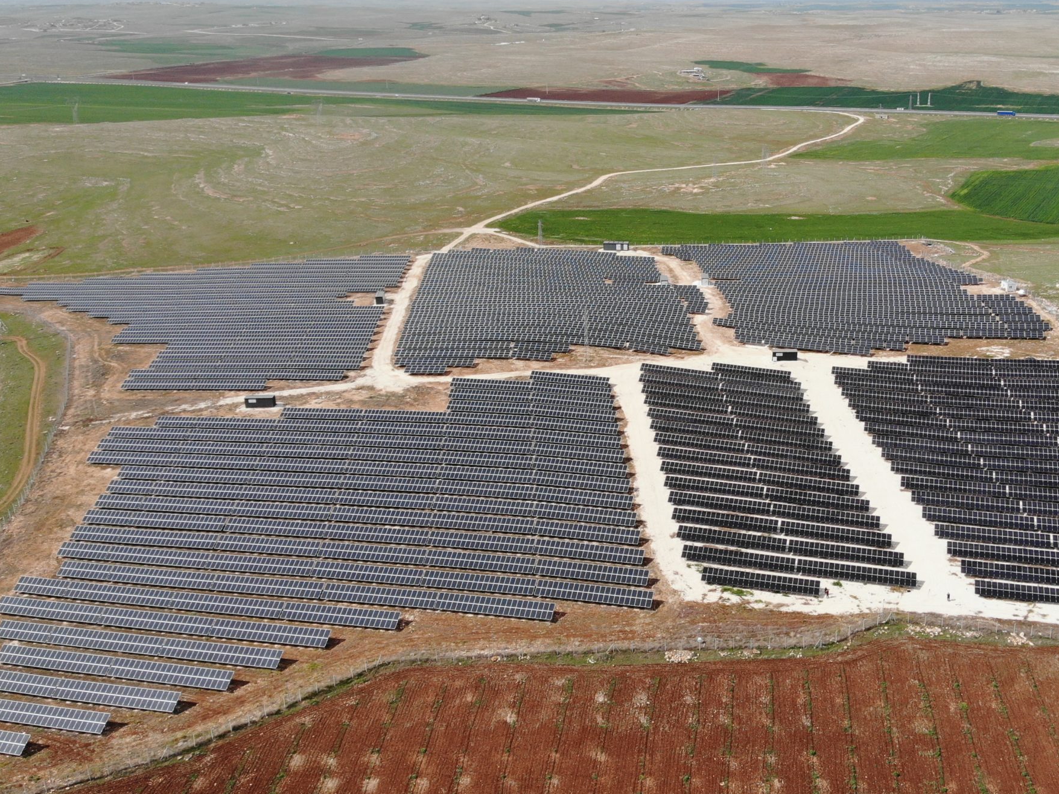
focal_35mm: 35
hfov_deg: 52.2
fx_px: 1071
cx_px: 646
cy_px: 410
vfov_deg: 40.7
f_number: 2.8
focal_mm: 4.5
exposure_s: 1/1357
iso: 100
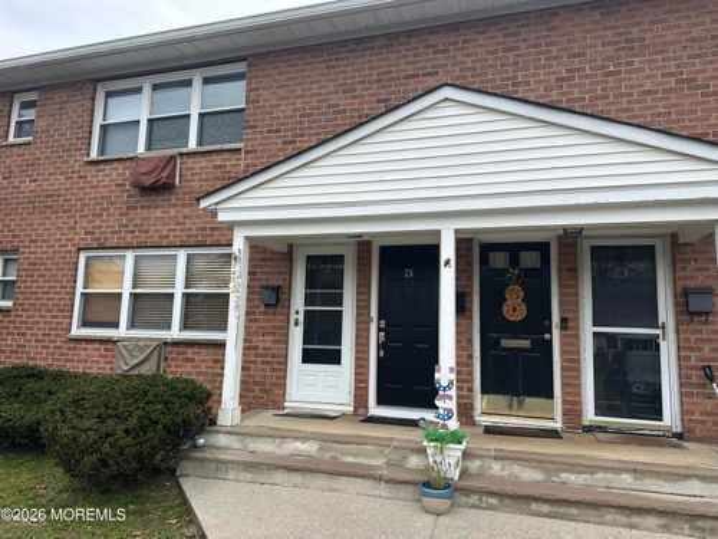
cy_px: 270
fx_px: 498
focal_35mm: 24
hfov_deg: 71.6
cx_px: 359
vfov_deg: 56.8
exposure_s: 1/1562
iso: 80
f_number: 1.78
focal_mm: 6.86
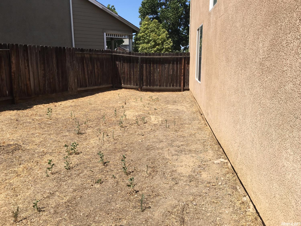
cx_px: 150
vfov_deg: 48.2
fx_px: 252
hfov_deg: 61.7
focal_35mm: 29
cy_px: 113
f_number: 2.2
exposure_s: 1/1479
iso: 25
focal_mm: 4.15
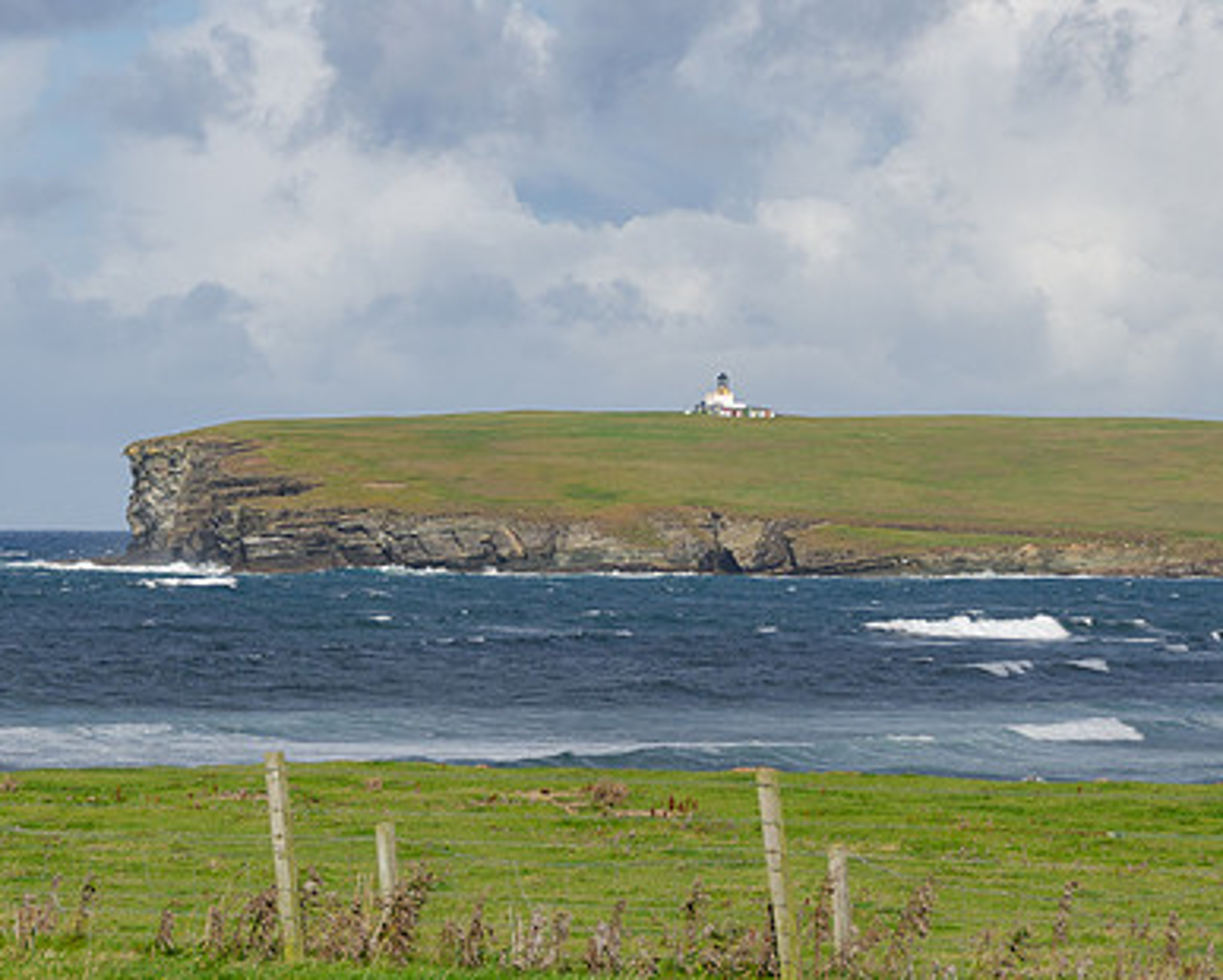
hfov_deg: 10.3
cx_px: 457
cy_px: 427
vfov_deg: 8.2
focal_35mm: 188
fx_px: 6808
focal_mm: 82
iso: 100
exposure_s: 1/500
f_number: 8
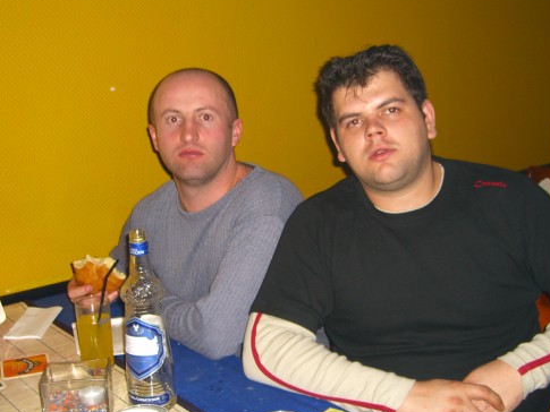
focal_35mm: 47
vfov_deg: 30.9
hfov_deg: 40.4
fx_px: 747
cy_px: 201
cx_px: 286
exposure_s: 1/60
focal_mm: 7.9
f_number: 2.8
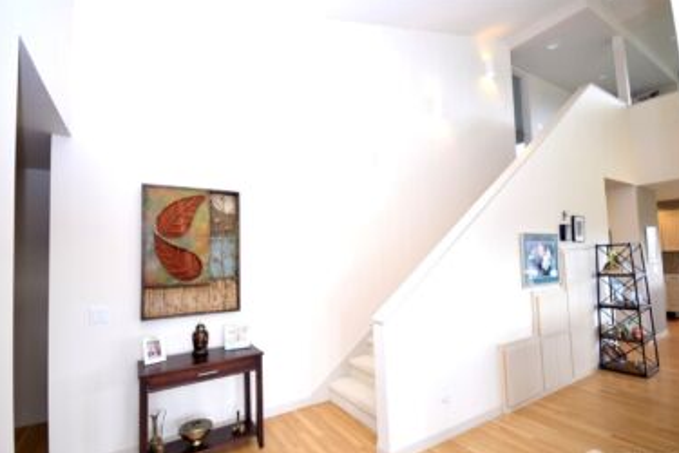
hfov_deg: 96.7
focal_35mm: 16
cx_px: 326
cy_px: 235
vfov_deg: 73.7
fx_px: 302
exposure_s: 1/100
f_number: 5
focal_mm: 10
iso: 400
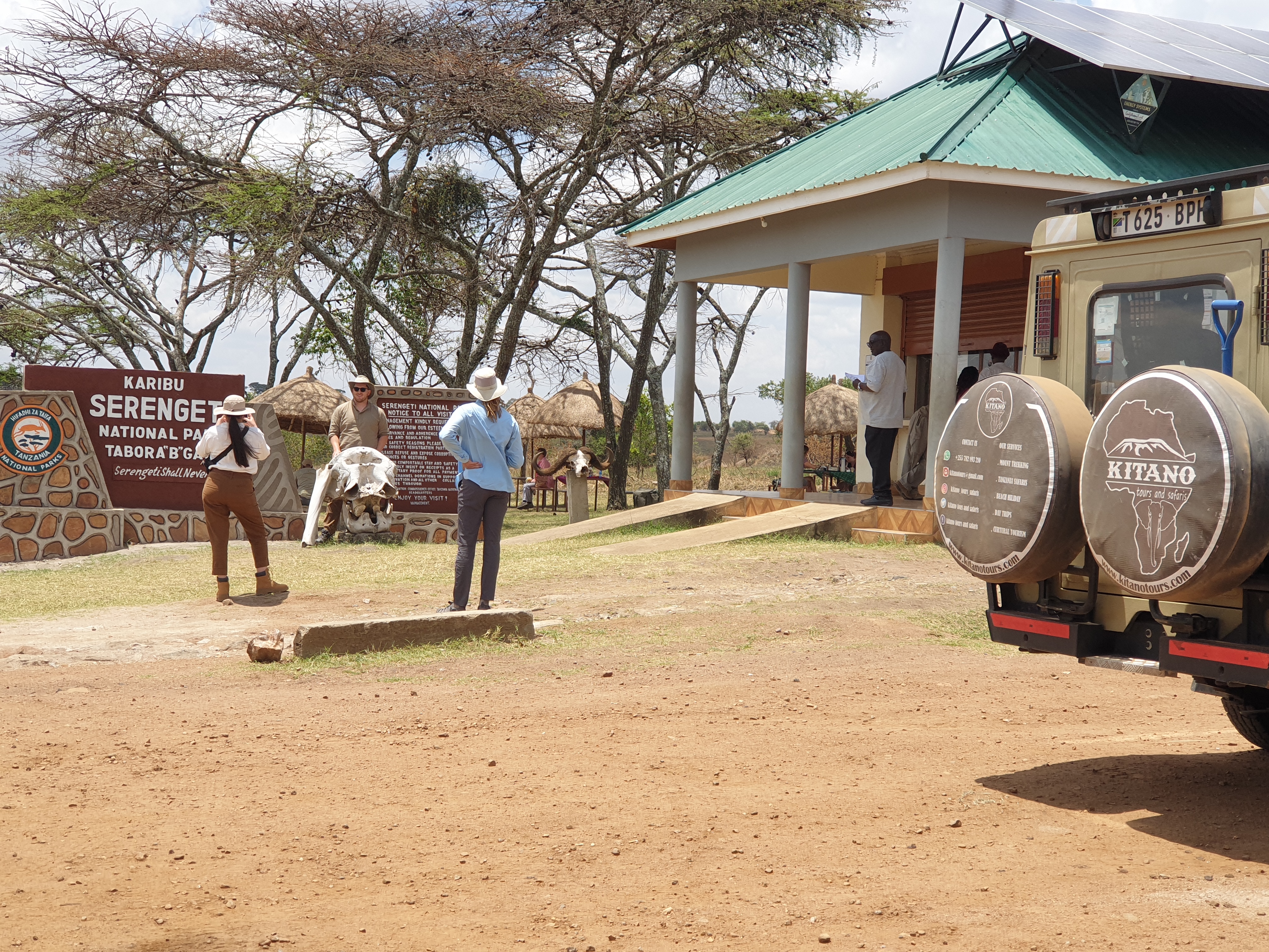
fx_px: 1906
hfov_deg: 36.8
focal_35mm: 52
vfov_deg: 28.0
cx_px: 634
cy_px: 476
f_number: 2.4
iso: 100
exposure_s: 1/638
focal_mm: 6
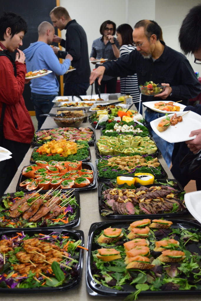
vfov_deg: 43.6
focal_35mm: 45
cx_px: 100
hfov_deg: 29.9
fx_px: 377
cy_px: 150
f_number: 5
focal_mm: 30
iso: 1600
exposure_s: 1/60
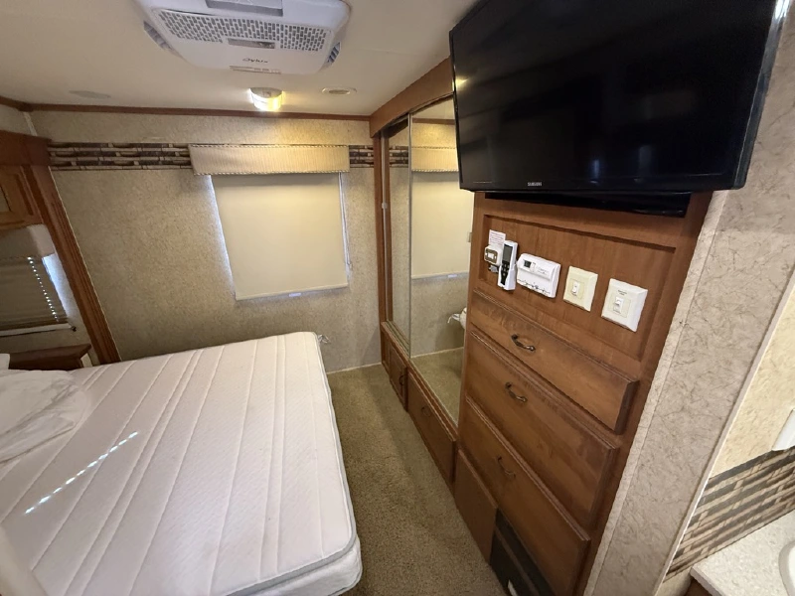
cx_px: 398
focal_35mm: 14
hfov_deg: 102.1
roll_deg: +1.4
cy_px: 298
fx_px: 322
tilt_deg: -20.0
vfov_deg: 85.7
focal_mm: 2.22
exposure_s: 1/60
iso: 500
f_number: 2.2
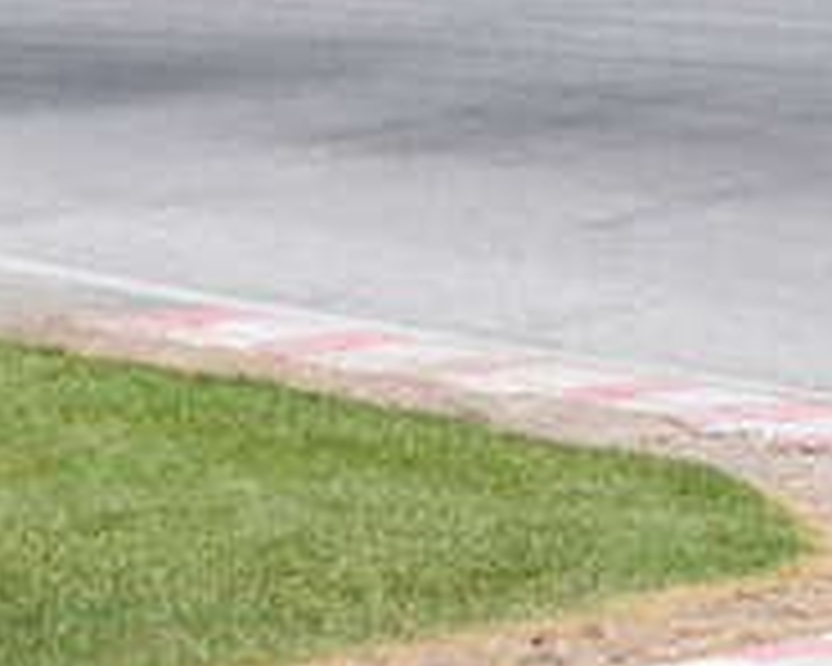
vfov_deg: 2.1
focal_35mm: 739
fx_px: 18187
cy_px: 873
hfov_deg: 2.6
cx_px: 1282
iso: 400
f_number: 5.3
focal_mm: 95
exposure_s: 1/2000
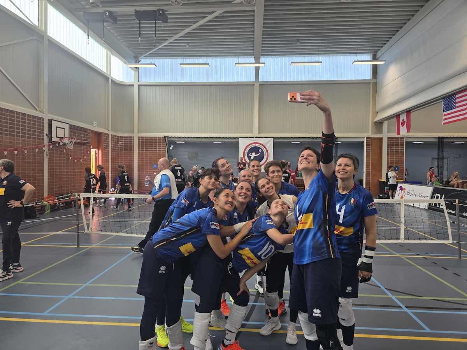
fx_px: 310
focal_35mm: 23
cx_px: 234
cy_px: 175
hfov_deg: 73.9
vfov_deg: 58.9
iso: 40
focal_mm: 6.3
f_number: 1.7
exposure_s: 1/180
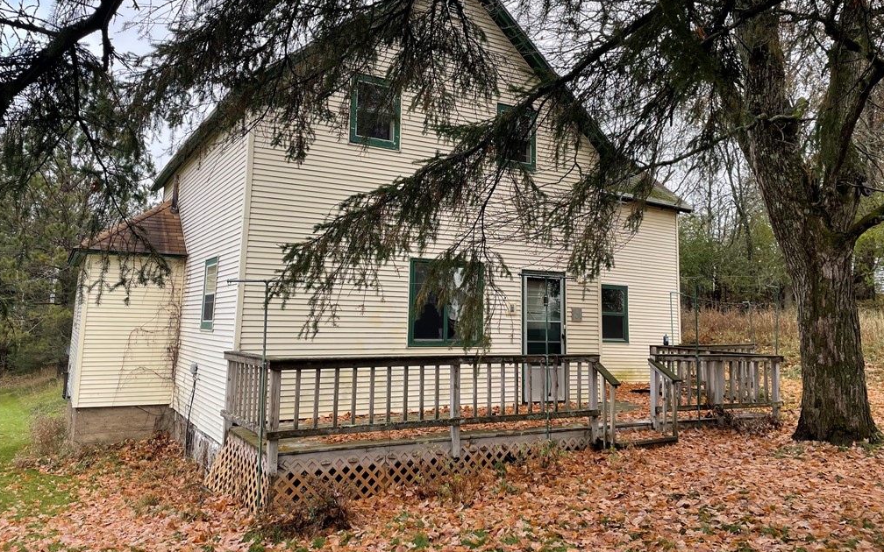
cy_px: 234
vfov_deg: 44.4
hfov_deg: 66.5
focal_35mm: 28
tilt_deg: +9.5
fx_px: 675
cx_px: 446
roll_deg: -2.0
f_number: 1.6
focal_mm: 4.2
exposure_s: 1/504
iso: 32
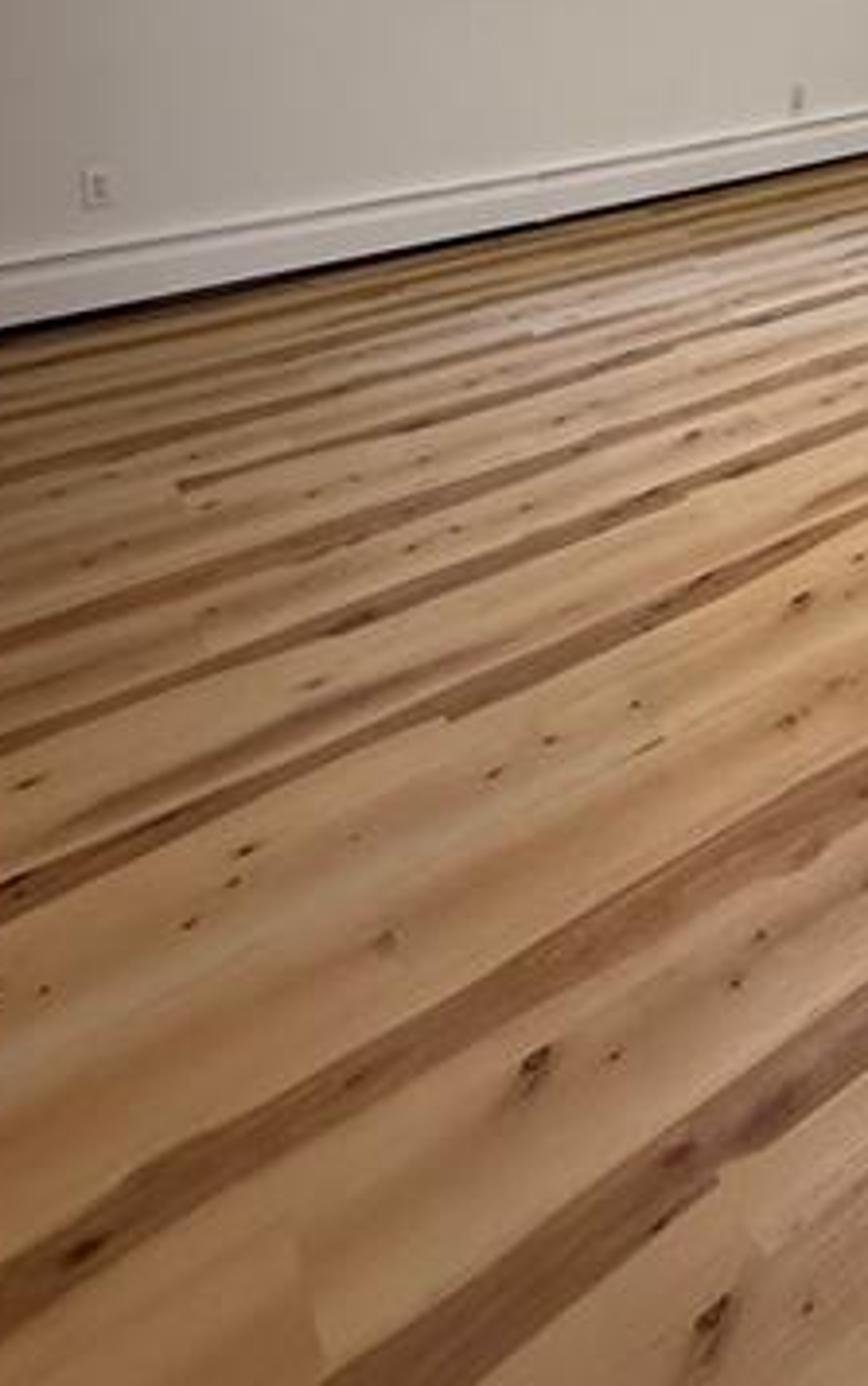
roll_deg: -0.1
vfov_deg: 48.5
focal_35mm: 32
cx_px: 938
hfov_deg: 34.5
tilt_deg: -4.8
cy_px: -16
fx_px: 1209
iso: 320
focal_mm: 2.22
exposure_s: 1/120
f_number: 2.2
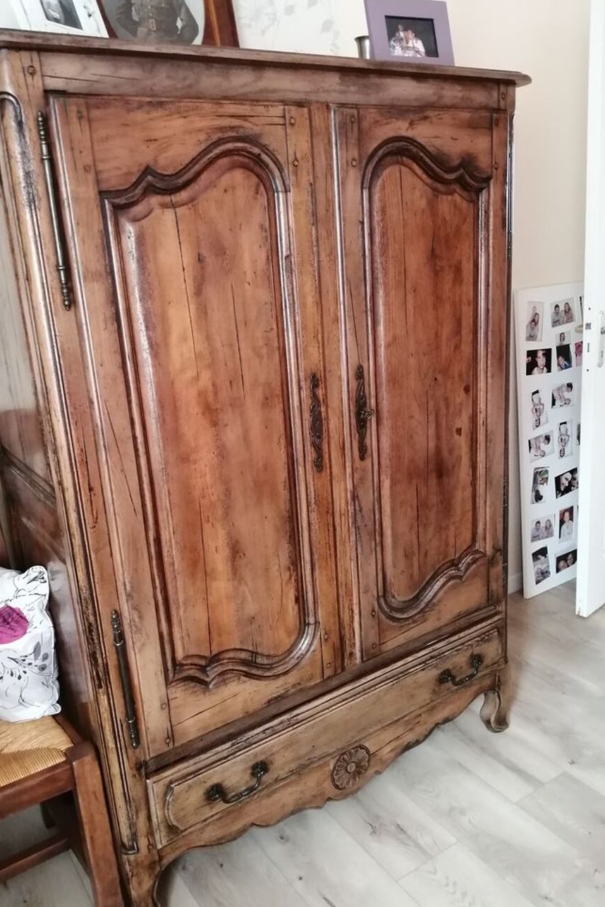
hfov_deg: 46.4
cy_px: 457
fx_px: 706
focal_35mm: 28
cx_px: 303
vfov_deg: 65.5
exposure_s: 1/20
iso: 400
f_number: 1.8
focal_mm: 3.64
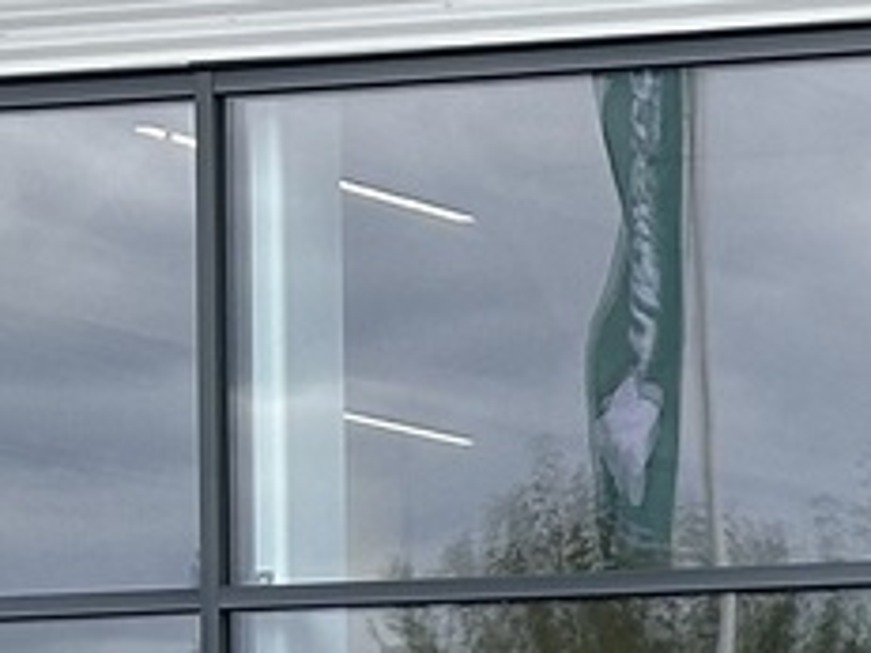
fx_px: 7519
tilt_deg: -0.1
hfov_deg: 6.4
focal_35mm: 299
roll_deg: +0.1
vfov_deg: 4.9
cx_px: 1810
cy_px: 1393
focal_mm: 6.86
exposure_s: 1/564
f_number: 1.78
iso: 64
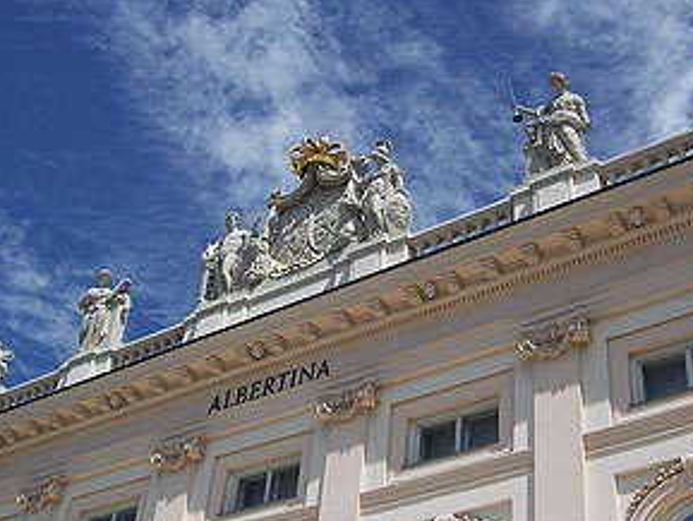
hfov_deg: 34.3
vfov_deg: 26.1
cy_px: 228
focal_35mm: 56
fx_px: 1122
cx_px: 343
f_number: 4.8
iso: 80
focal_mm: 6
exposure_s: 1/1160
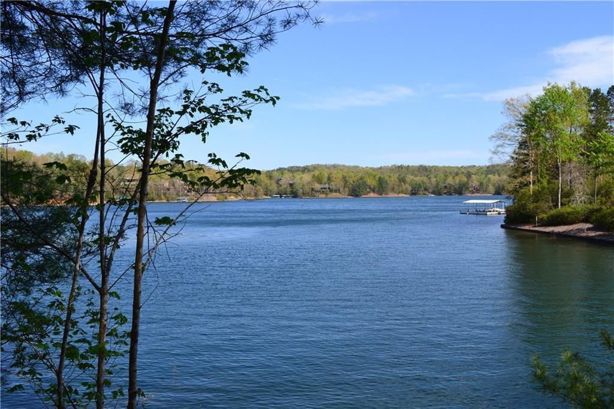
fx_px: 563
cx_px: 307
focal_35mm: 33
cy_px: 204
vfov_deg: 39.9
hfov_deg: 57.2
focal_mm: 22
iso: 400
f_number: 11
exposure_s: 1/400
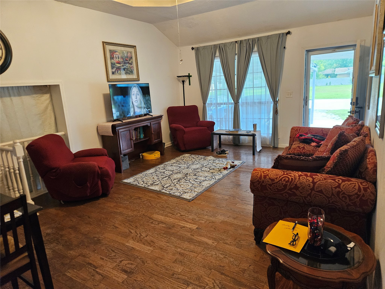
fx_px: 256
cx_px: 192
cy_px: 144
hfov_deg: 73.9
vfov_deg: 58.9
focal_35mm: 23
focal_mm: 5.4
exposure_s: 1/120
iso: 800
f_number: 1.8
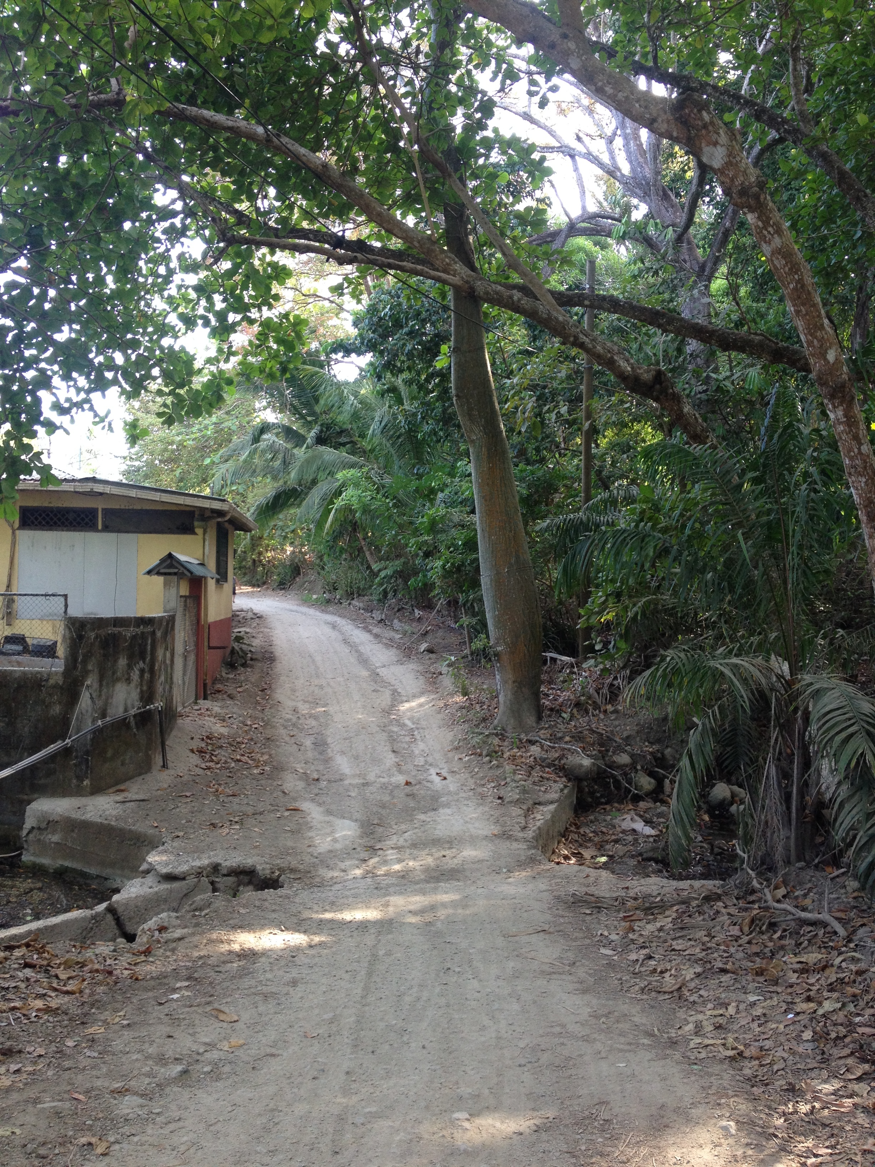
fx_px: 1180
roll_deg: -0.5
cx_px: 438
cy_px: 584
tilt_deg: -1.3
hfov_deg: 40.7
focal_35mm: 35
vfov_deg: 52.6
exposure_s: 1/120
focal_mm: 4.28
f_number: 2.4
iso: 80
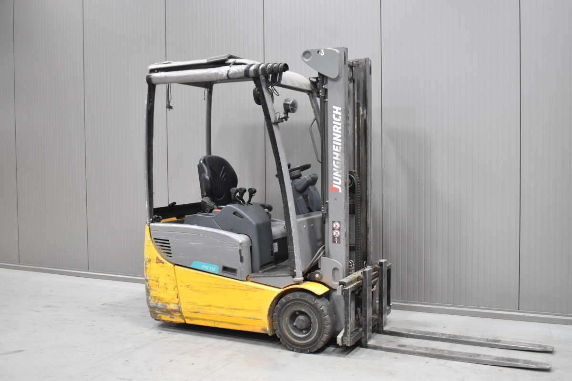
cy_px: 190
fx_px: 572
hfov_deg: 53.1
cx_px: 286
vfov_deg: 36.9
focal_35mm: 36
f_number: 4.5
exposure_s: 1/40
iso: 1600
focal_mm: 24
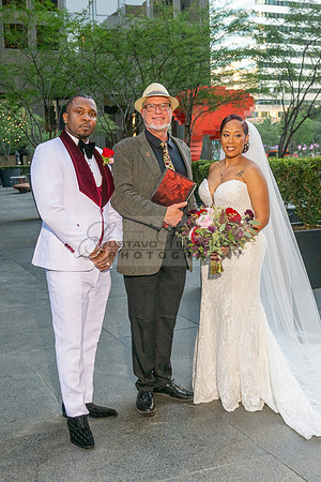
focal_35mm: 48
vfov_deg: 41.1
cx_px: 168
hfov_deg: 28.1
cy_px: 241
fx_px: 642
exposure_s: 1/200
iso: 400
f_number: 5.6
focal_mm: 32
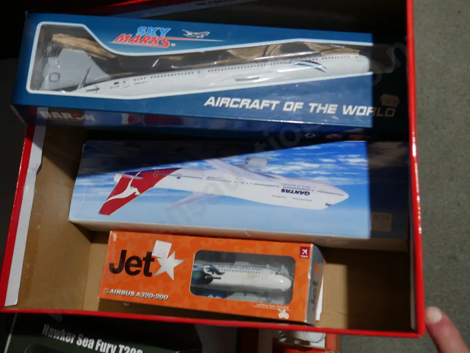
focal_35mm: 40
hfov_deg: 46.8
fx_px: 543
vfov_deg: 36.0
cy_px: 176
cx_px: 235
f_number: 4.4
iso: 250
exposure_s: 1/60
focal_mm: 20
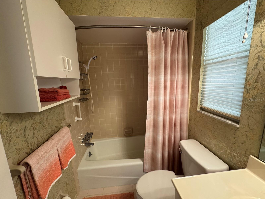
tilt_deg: -10.6
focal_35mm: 14
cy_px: 100
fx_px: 107
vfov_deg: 85.7
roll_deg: +1.1
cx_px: 132
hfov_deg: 102.1
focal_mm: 2.22
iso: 200
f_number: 2.2
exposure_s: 1/60
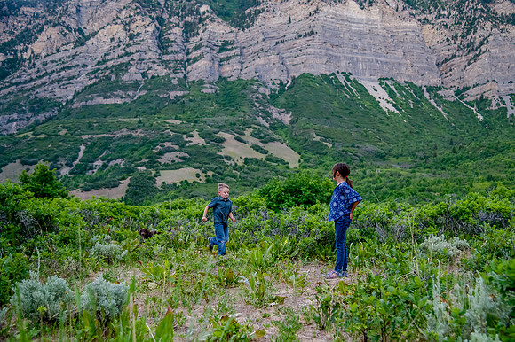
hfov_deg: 41.2
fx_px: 685
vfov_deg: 28.1
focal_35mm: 48
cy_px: 186
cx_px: 280
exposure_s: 1/200
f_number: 4
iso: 2500
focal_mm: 44
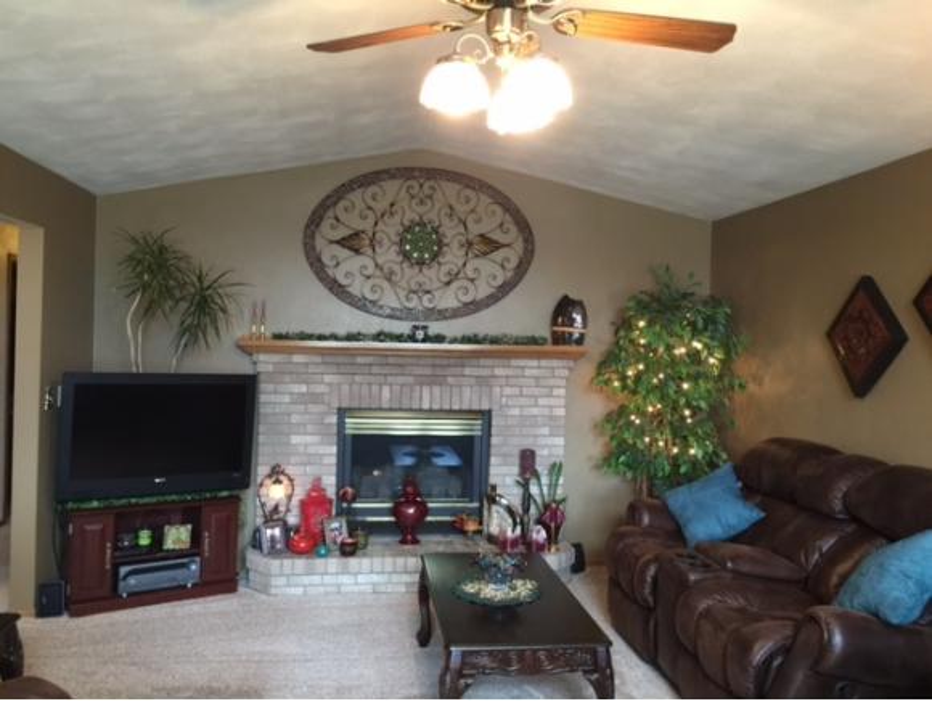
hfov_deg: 61.6
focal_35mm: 29
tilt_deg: +0.8
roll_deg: -1.8
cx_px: 466
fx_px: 781
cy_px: 350
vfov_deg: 48.3
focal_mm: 4.15
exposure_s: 1/4
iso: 64
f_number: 2.2
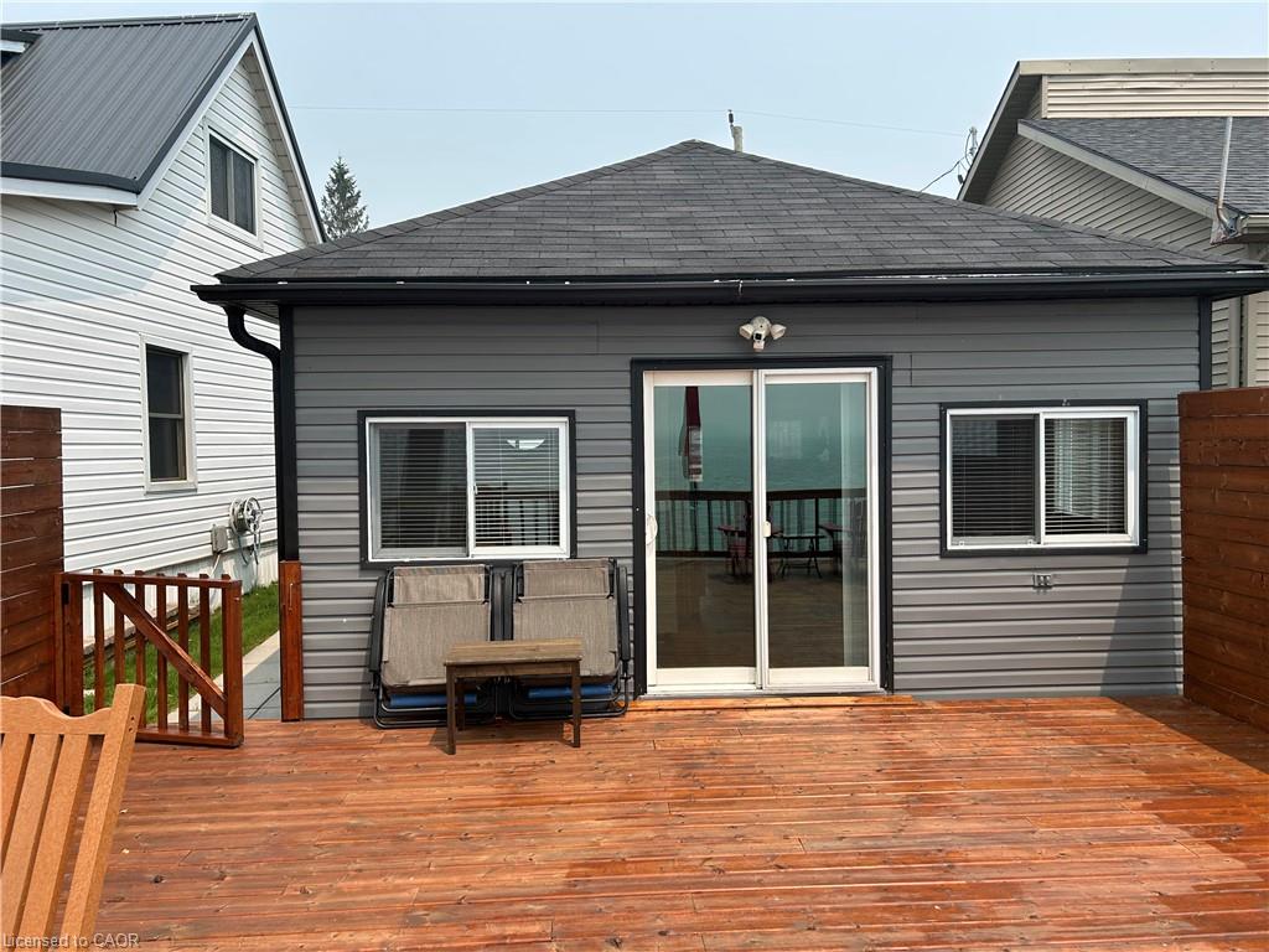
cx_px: 634
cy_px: 476
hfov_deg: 67.3
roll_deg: +1.0
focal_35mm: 26
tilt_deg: -1.0
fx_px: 953
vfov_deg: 53.1
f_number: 1.5
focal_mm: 5.7
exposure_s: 1/3077
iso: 50
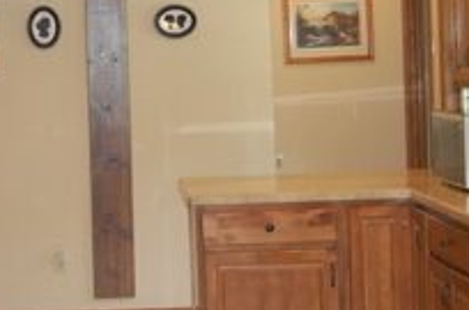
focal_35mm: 106
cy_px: 88
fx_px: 1378
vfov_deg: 12.8
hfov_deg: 19.2
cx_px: 117
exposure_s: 1/60
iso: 400
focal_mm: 18
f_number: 3.5
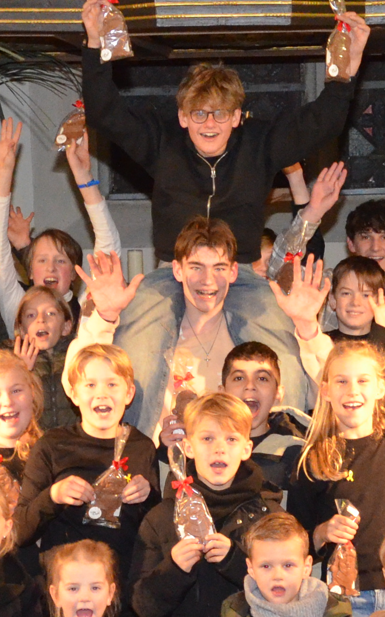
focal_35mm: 103
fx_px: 1730
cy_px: 397
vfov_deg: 20.2
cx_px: 231
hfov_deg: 12.7
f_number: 4
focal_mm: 18
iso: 3200
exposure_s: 1/60
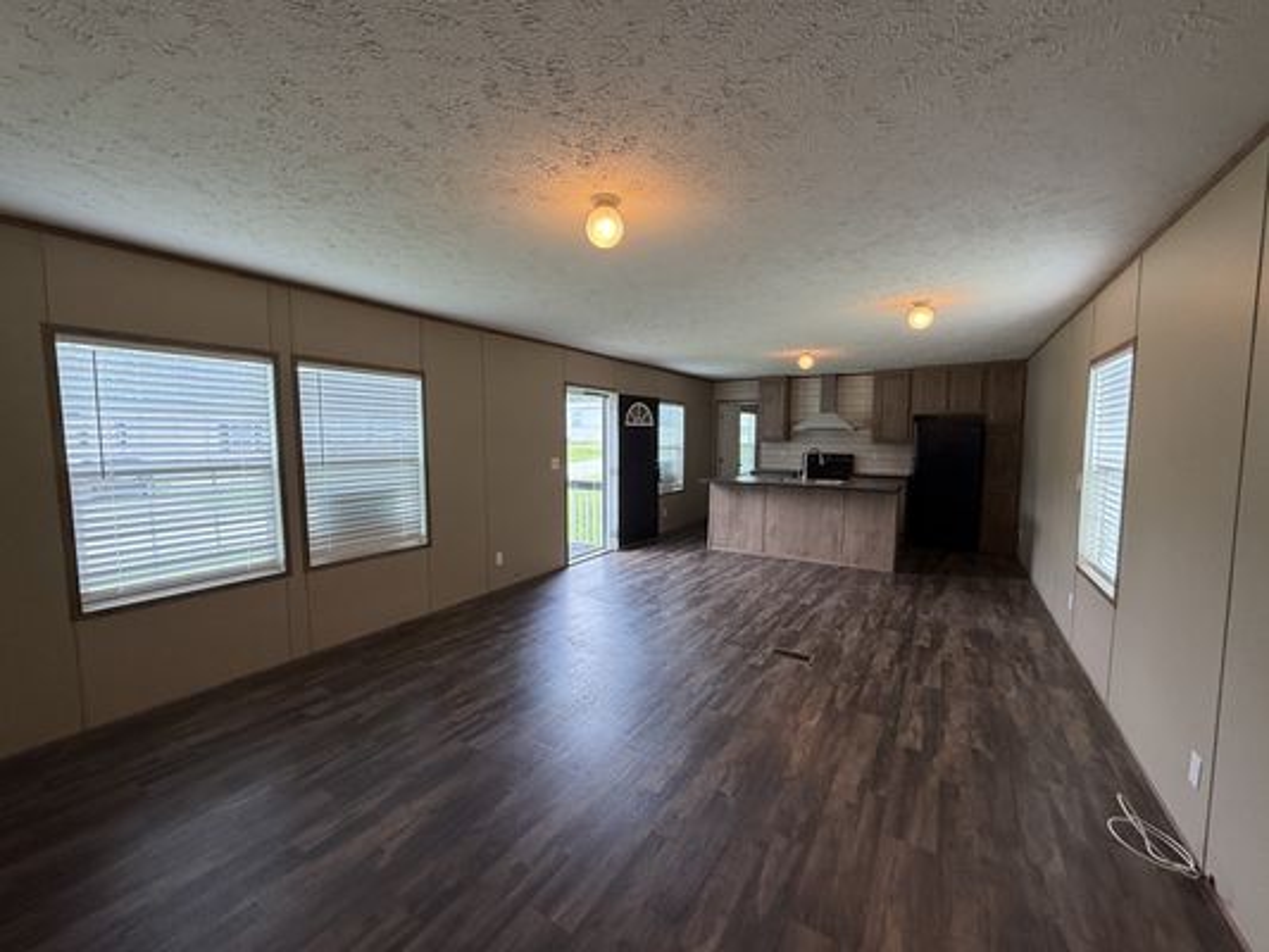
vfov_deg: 85.7
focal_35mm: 14
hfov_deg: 102.1
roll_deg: -0.3
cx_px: 634
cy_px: 476
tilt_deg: -4.7
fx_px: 513
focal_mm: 2.22
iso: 200
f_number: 2.2
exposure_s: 1/121
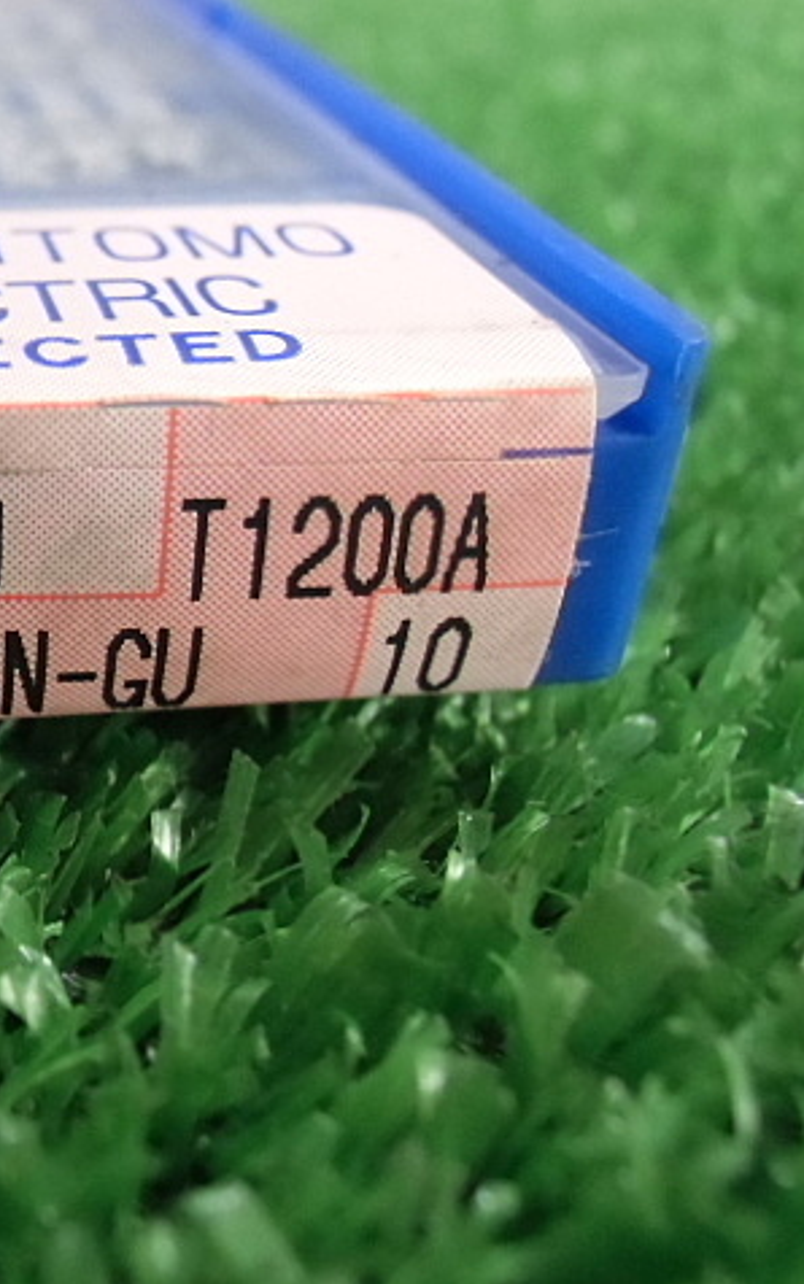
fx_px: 1646
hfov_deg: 25.7
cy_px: 642
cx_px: -54
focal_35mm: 47
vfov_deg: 42.6
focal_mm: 5.93
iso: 800
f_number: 3.7
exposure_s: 1/50
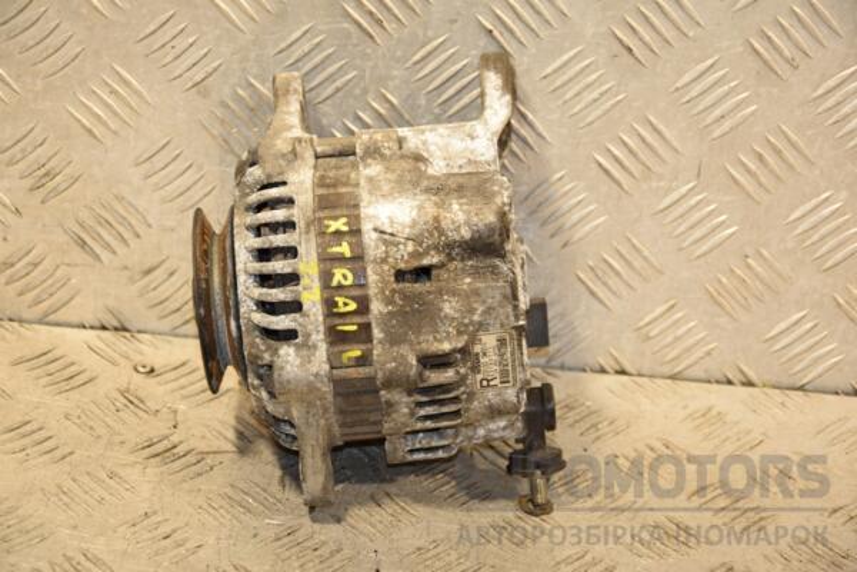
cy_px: 286
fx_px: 2499
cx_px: 428
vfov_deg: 13.0
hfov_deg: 19.5
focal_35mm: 105
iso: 800
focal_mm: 70
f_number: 5.3
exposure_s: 1/160
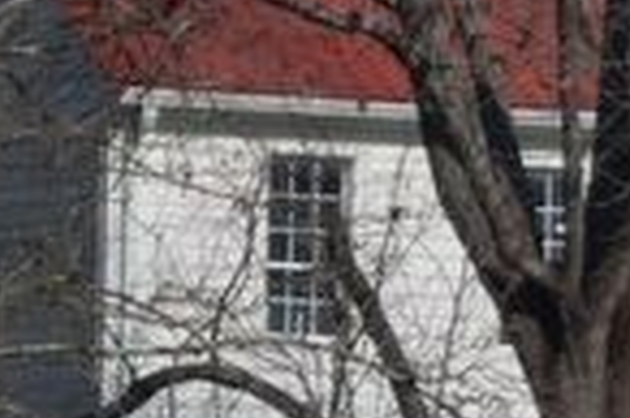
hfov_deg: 1.3
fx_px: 28703
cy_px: 319
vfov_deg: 0.8
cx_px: 600
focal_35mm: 1642
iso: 160
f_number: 5.6
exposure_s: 1/2000
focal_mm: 200
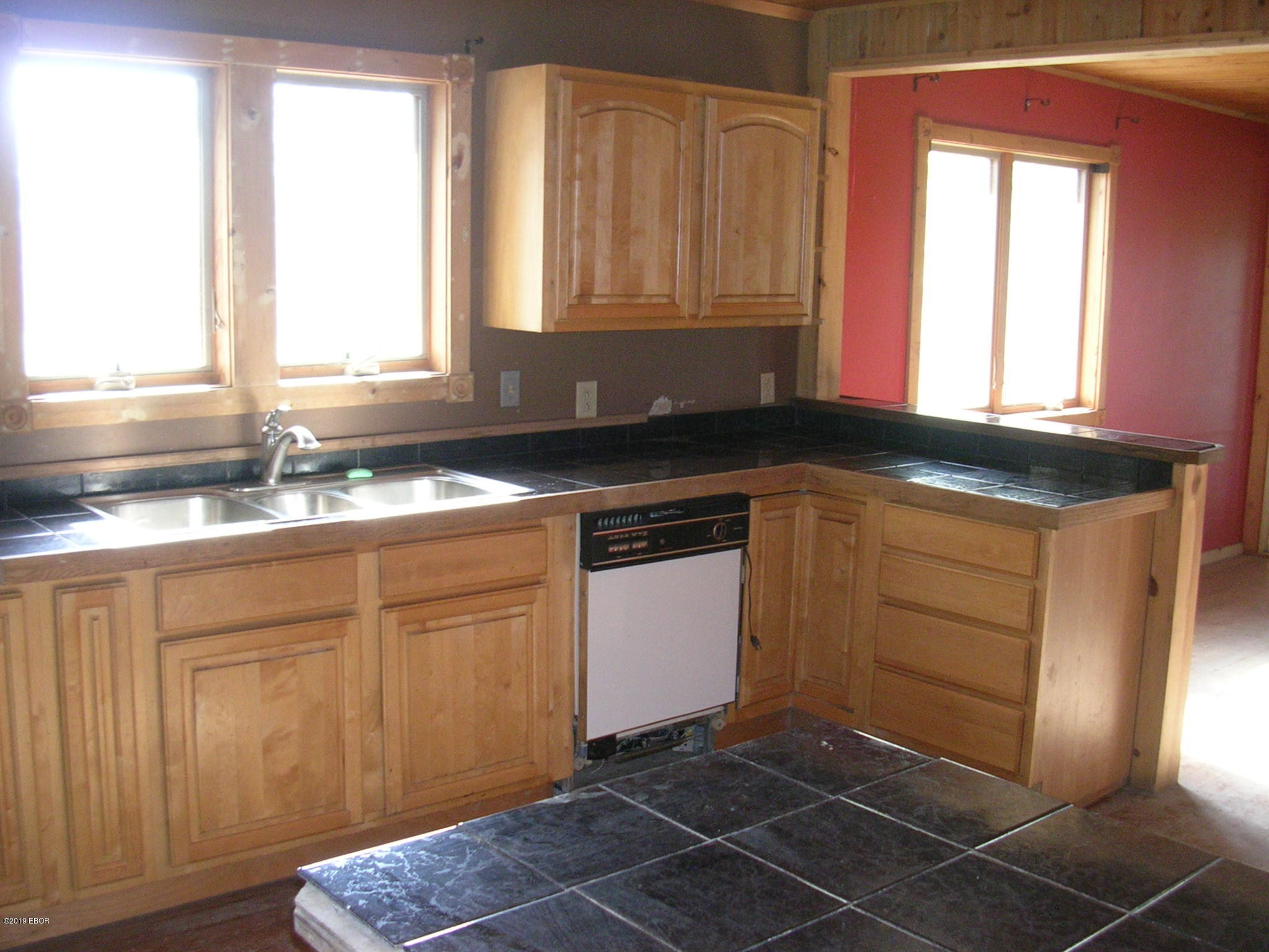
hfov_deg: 49.0
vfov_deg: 37.7
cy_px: 476
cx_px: 634
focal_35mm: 38
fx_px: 1393
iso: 143
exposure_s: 1/26.3
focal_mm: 5.8
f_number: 2.8
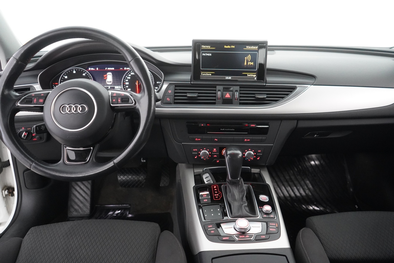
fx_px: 306
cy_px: 132
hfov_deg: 65.5
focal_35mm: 28
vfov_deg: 46.4
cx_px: 197
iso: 8000
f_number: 3.5
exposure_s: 1/60
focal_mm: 28
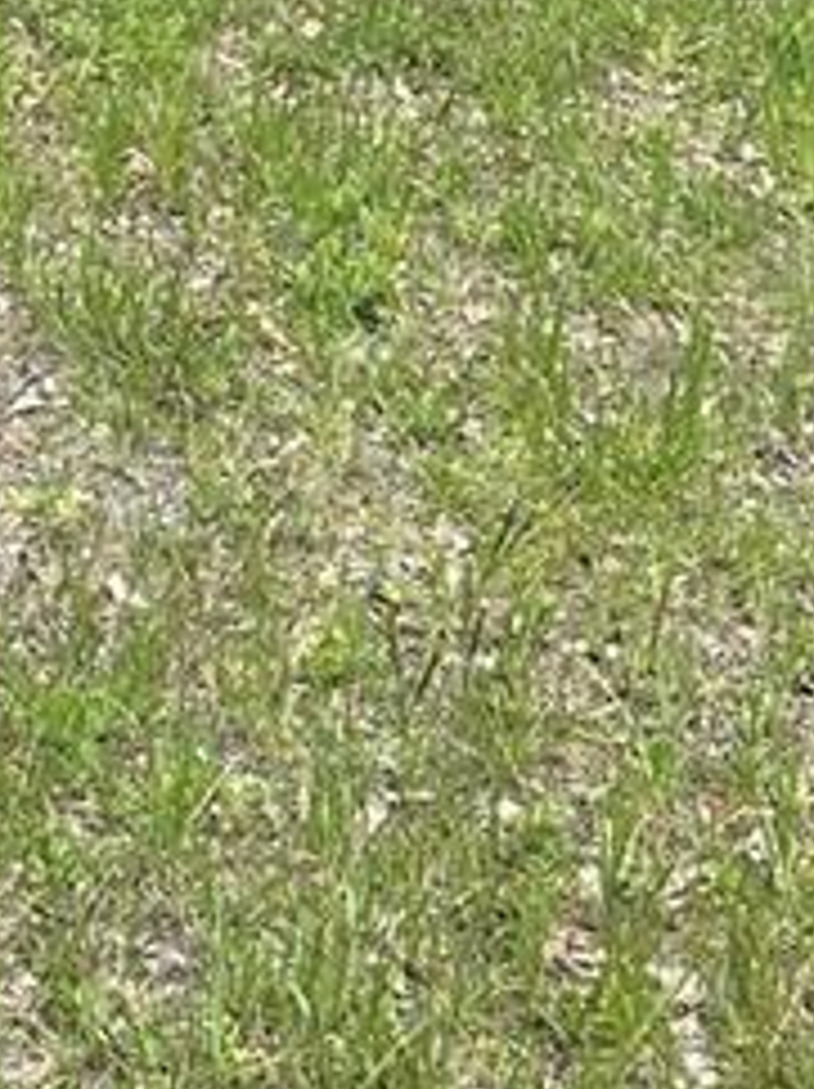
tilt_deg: -11.9
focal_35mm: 129
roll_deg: -1.3
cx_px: 85
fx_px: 4052
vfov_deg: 14.8
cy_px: -230
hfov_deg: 11.4
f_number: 1.5
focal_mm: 5.7
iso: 50
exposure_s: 1/1019
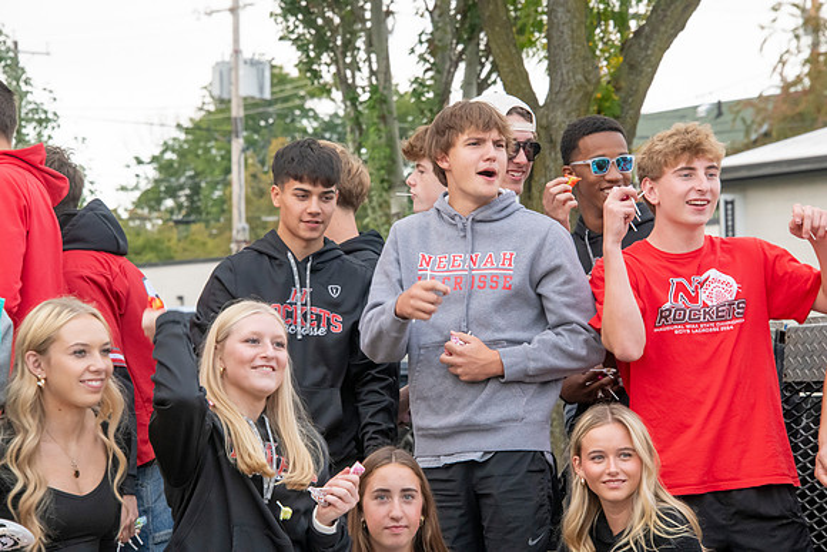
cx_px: 414
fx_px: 3906
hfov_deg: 12.1
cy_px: 276
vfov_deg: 8.1
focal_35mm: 170
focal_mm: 170
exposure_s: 1/200
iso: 3200
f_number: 11
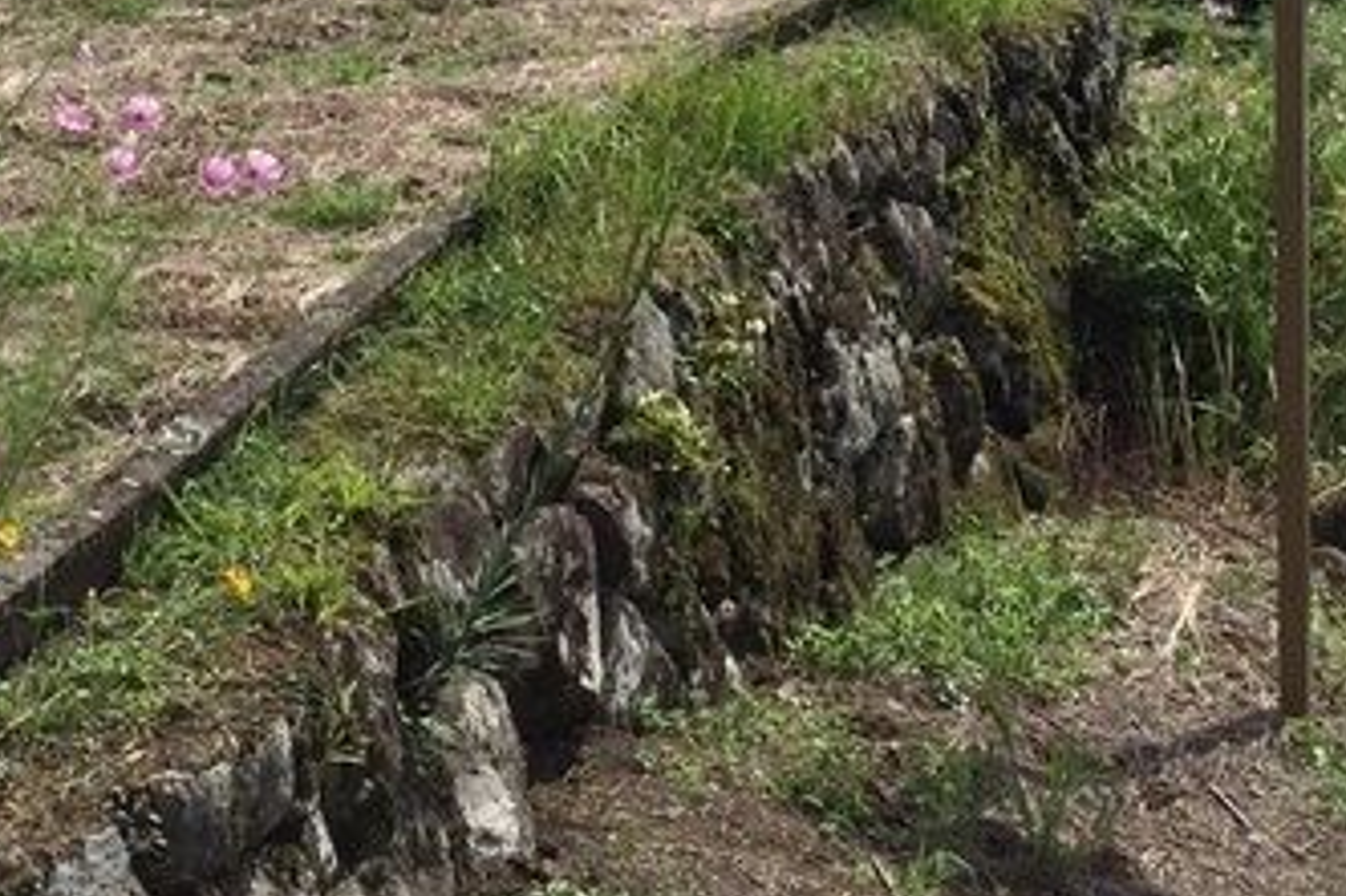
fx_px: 2765
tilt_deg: -4.9
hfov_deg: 27.3
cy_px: -253
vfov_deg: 17.3
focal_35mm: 74
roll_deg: -0.8
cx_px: 817
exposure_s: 1/3300
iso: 32
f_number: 2.2
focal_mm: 4.15
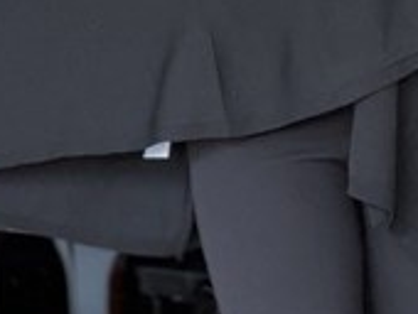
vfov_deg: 14.5
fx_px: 1137
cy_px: -178
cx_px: 261
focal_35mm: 94
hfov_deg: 20.8
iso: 80
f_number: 1.9
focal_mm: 2.71
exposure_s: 1/50
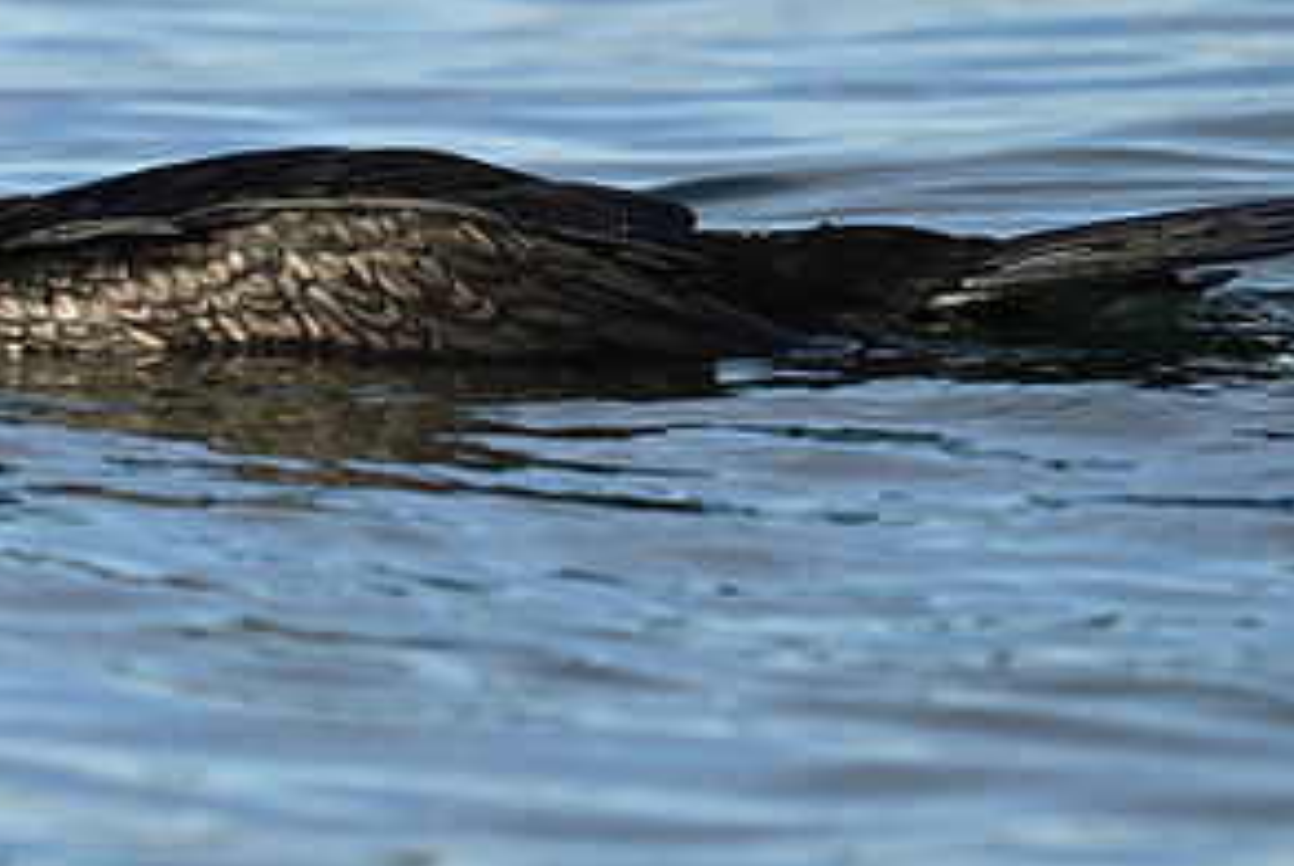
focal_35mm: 1583
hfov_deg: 1.3
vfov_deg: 0.9
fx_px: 56955
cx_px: 358
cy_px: 214
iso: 250
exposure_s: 1/800
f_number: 6.3
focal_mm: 800
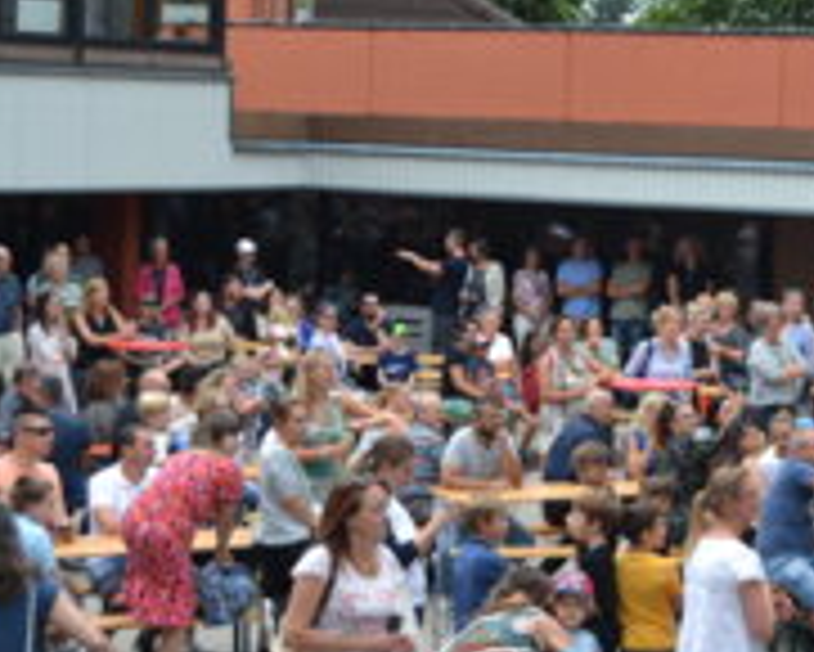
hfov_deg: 16.1
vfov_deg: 13.0
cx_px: 738
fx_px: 2844
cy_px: 187
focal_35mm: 118
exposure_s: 1/125
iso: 100
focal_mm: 38
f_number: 5.6
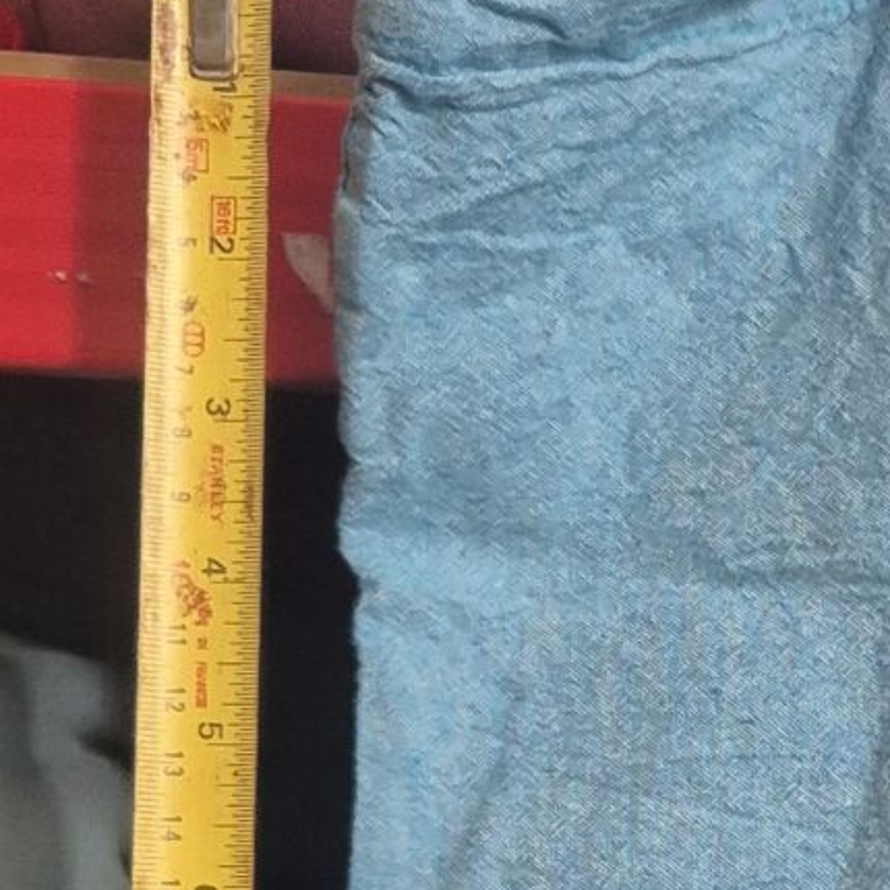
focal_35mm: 121
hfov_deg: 13.4
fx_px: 3520
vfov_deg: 14.1
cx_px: 1424
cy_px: 998
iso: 250
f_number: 1.8
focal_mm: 5.4
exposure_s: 1/100
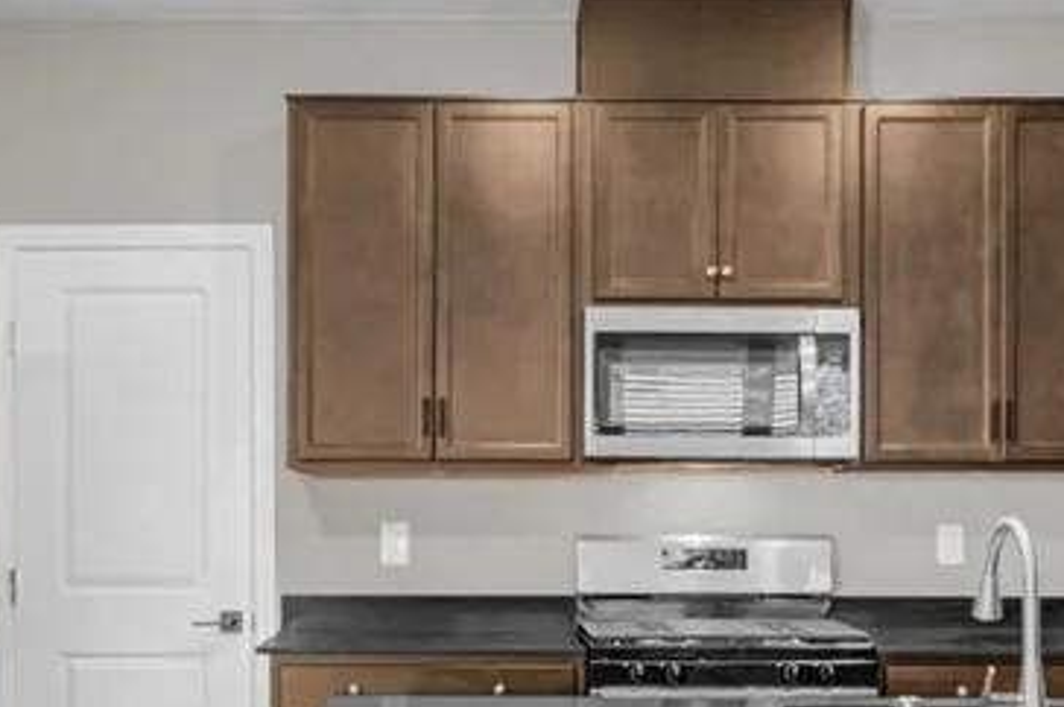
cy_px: 475
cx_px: 491
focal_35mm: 59
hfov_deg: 33.9
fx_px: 1742
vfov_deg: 22.8
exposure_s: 1/5
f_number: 8
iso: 800
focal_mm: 21
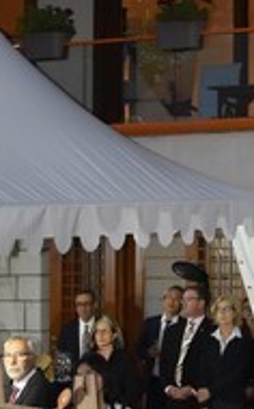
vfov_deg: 17.0
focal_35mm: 122
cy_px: 80
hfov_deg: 10.3
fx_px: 1357
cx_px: 381
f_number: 3.8
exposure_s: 1/60
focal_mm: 21
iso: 1600
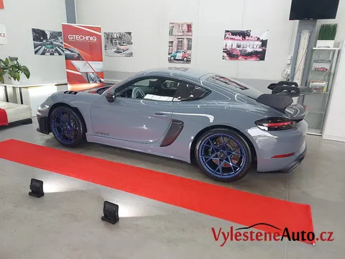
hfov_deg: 71.6
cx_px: 172
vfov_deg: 56.8
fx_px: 239
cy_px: 130
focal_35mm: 24
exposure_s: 1/50
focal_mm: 5.23
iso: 80
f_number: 1.8
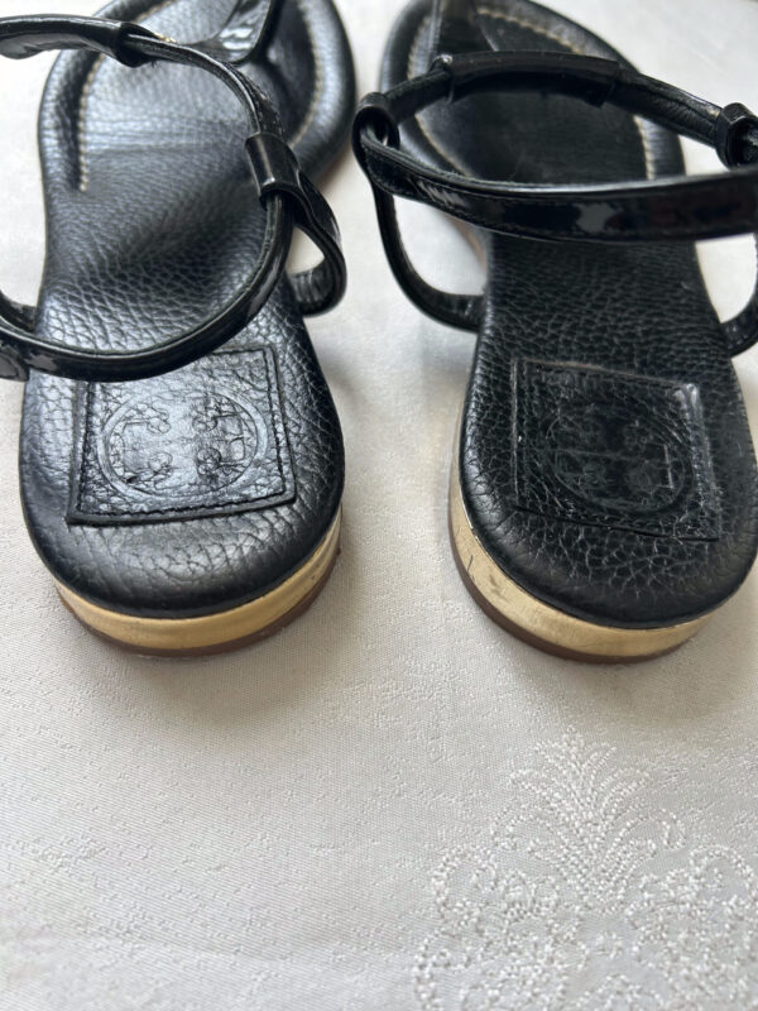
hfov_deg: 53.1
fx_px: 759
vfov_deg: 67.3
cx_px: 379
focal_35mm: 26
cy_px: 506
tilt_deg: -54.9
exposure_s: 1/121
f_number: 1.5
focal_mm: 5.7
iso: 50
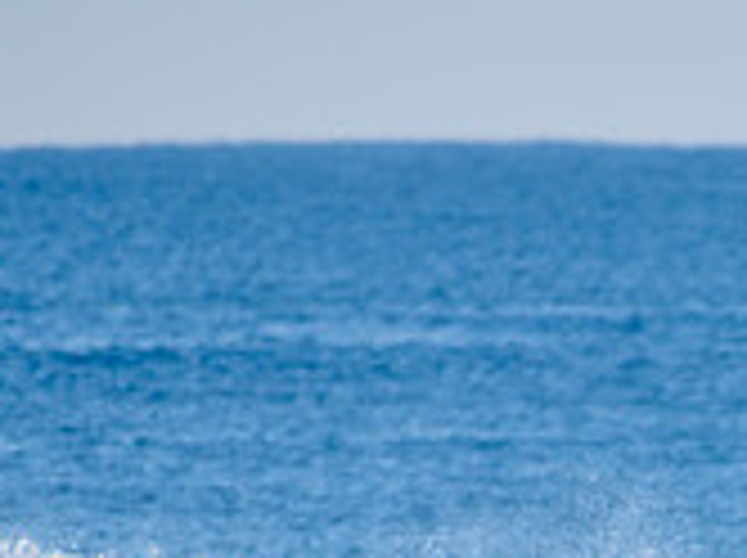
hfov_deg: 1.2
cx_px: 698
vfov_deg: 0.9
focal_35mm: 1681
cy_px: 812
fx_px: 36223
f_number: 5.6
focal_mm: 500
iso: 250
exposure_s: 1/1600
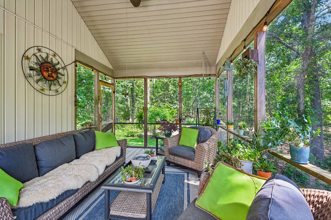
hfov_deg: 98.5
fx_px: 142
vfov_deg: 75.5
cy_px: 110
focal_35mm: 16
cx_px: 166
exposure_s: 1/60
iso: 800
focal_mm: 15.5
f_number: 8
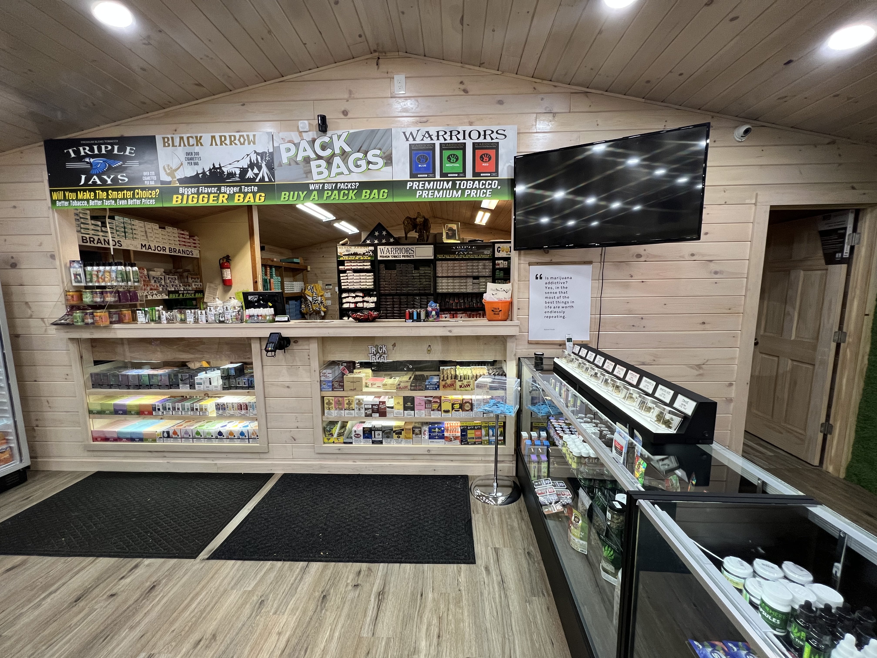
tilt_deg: -6.2
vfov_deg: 89.9
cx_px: 438
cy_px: 329
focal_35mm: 13
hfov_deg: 106.2
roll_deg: +1.3
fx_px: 329
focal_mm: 1.57
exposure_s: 1/120
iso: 200
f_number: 1.8
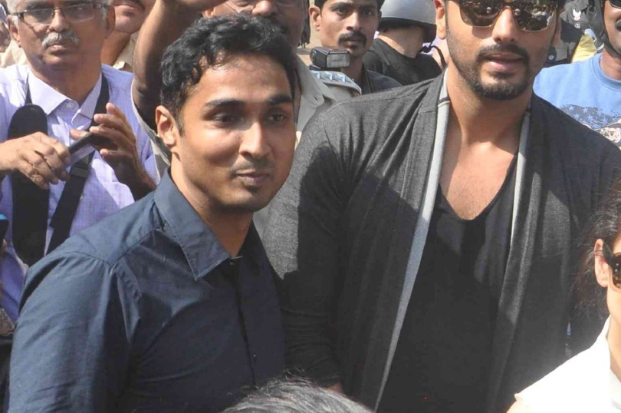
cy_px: 195
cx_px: 622
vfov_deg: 14.8
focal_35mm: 92
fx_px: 1585
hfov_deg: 21.4
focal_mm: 22
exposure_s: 1/640
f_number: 13
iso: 1000
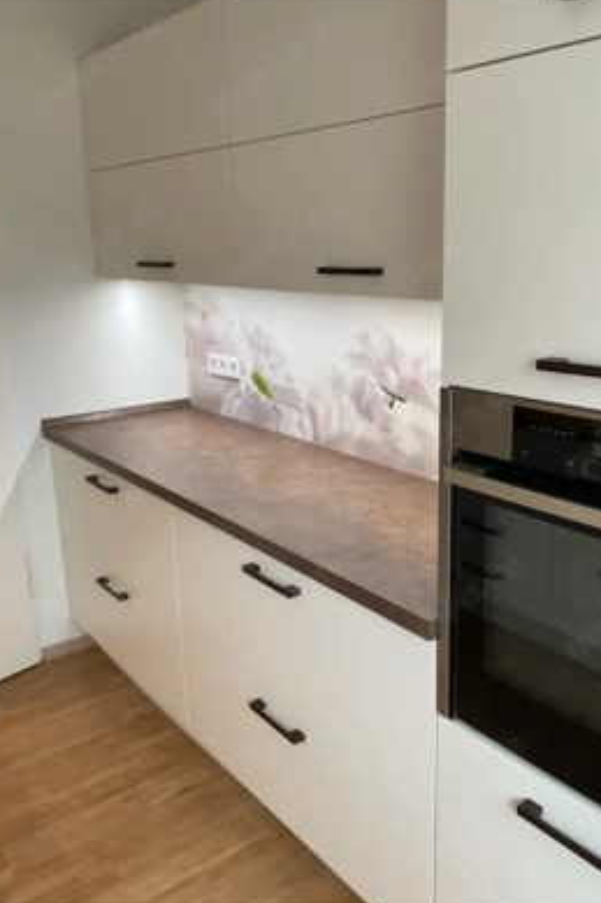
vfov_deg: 60.3
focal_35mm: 31
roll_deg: +1.8
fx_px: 777
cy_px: 450
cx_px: 327
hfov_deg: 42.3
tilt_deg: -15.2
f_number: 1.8
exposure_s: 1/60
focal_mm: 3
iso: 64
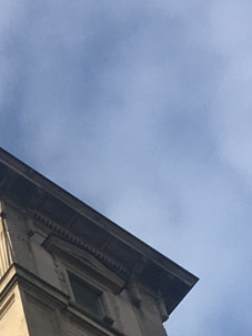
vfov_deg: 11.6
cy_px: 669
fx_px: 1486
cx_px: -142
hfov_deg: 9.4
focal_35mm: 153
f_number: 2.2
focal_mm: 4.15
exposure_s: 1/864
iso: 25
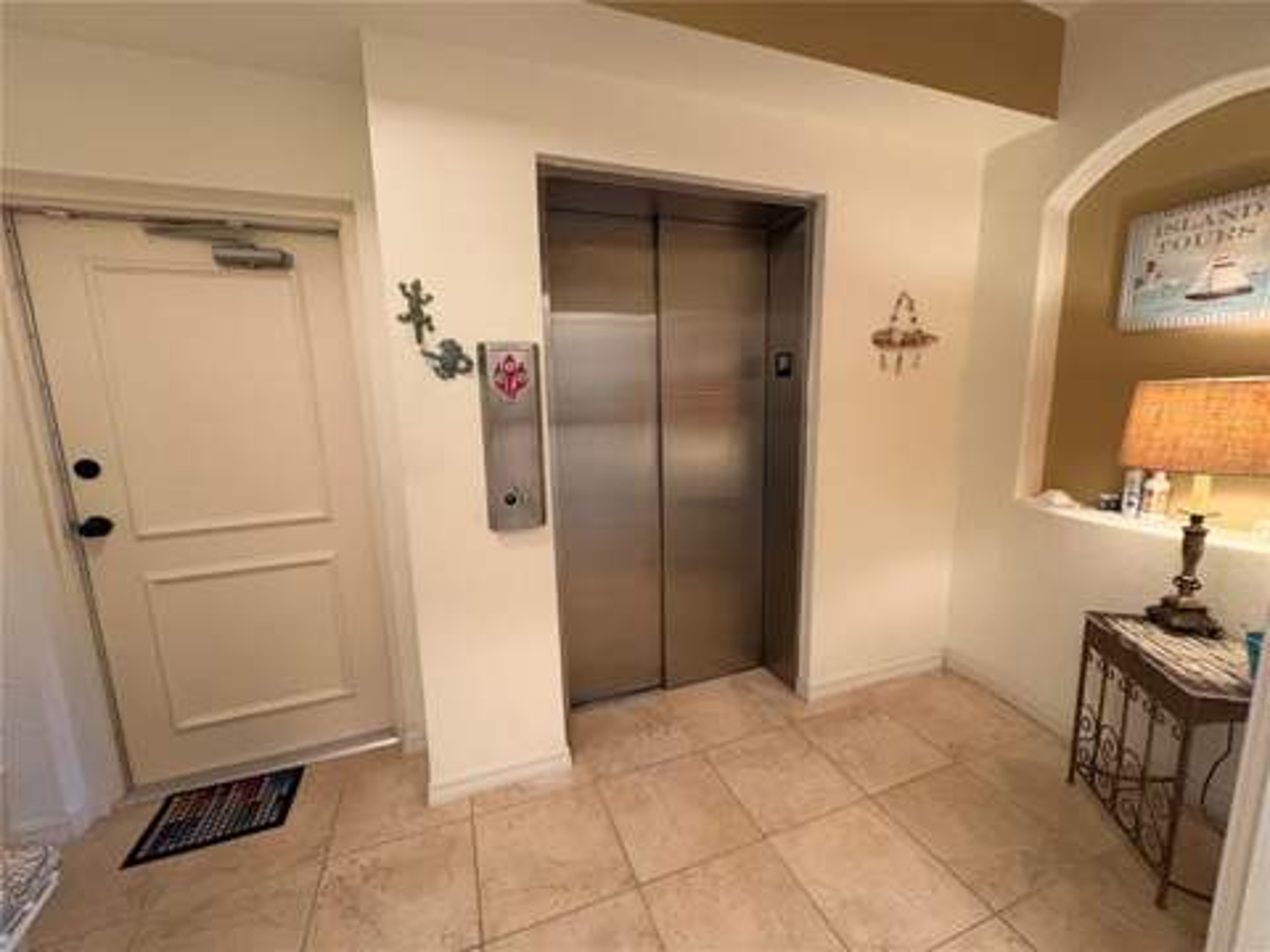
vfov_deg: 85.7
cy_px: 476
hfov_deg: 102.1
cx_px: 635
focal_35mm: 14
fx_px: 514
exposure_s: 1/60
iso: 800
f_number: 2.2
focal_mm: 2.22
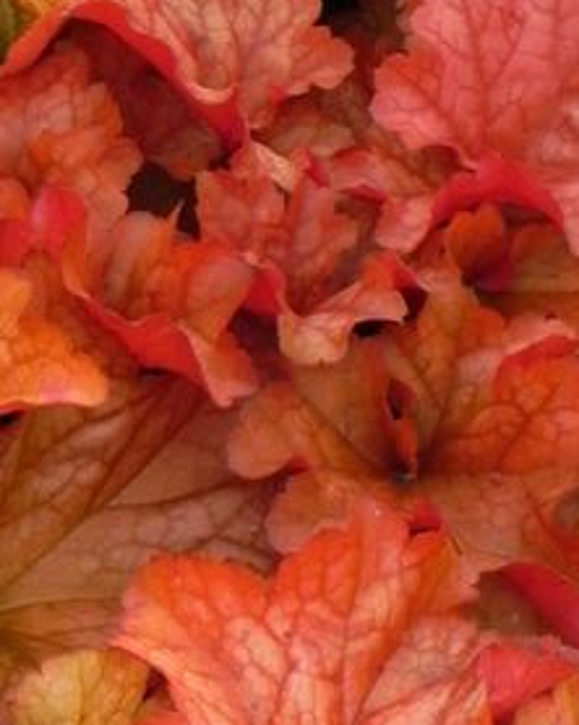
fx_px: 6326
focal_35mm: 295
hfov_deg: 5.2
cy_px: 775
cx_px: 198
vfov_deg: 6.5
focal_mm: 18.8
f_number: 4.5
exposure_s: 1/80
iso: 160
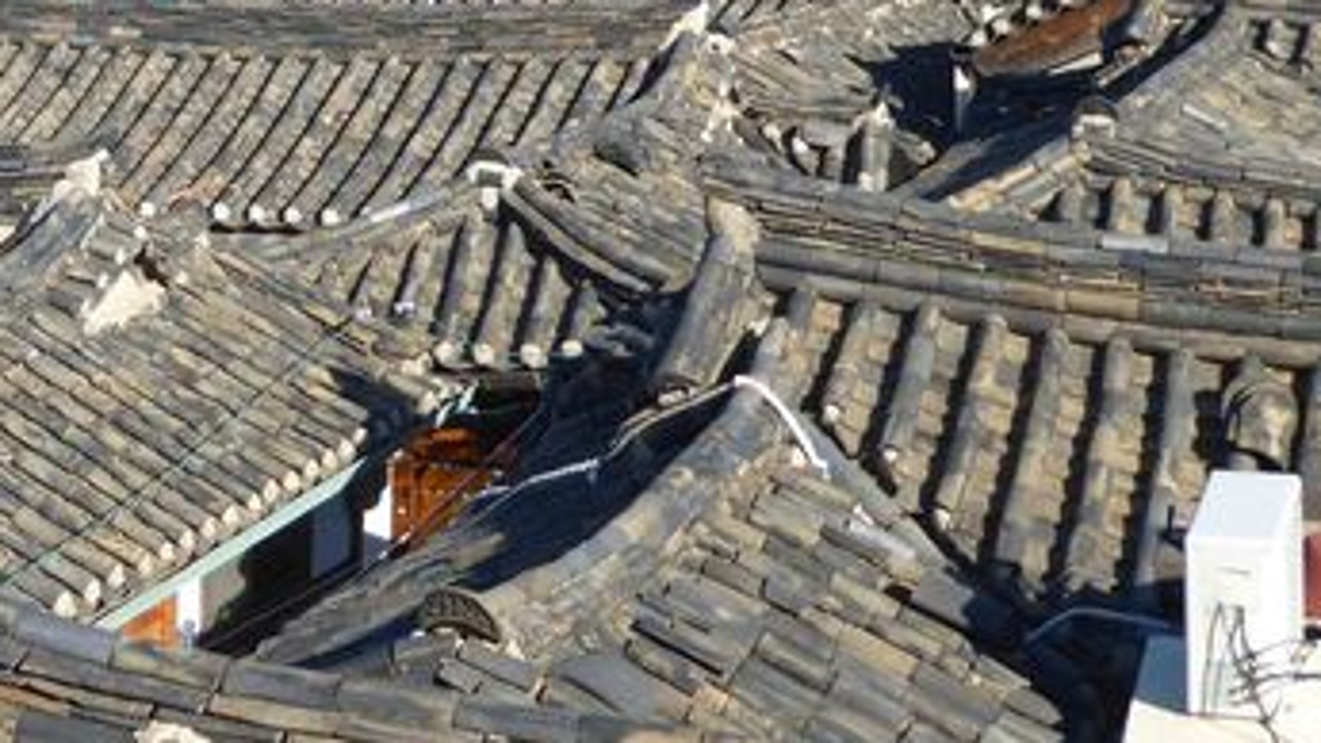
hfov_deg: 19.6
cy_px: -31
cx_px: 0
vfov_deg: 11.3
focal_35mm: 106
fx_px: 3713
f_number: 3.8
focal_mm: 7.2
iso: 80
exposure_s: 1/400
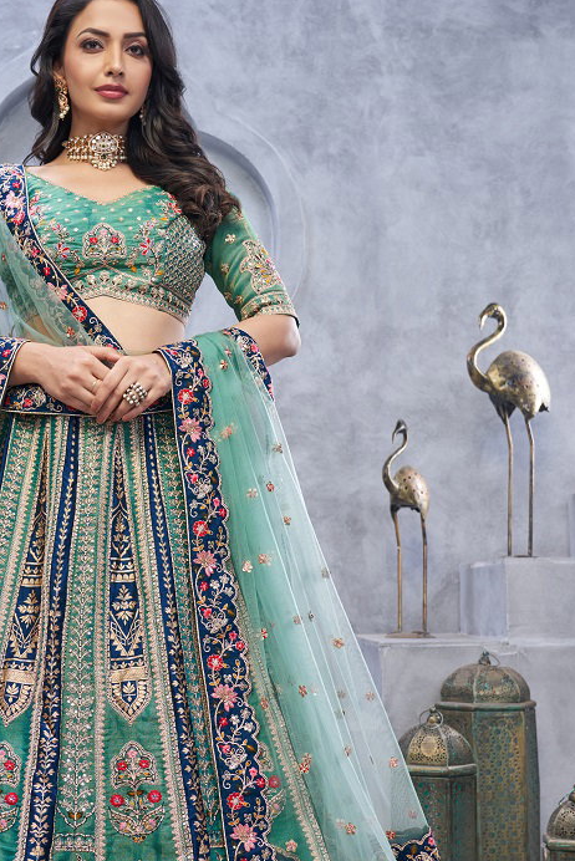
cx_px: 122
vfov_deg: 37.9
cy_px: 544
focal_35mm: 52
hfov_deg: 25.6
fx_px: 1244
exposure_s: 1/160
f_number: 5
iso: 640
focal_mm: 30
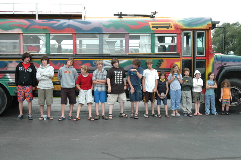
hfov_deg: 42.4
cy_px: 80
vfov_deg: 28.9
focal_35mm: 46
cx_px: 120
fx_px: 311
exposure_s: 1/80
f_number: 4.5
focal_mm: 31
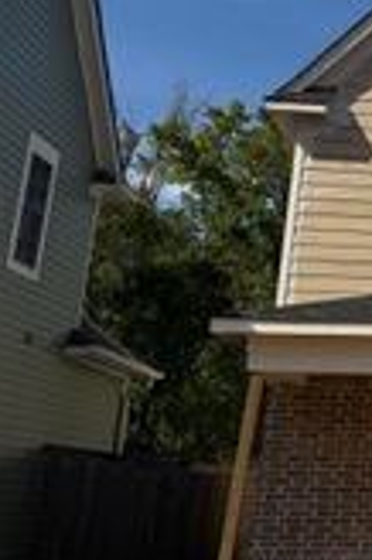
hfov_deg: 14.5
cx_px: 764
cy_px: 145
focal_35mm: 76
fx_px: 1180
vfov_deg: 26.4
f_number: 1.78
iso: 80
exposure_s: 1/5814
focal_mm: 6.76
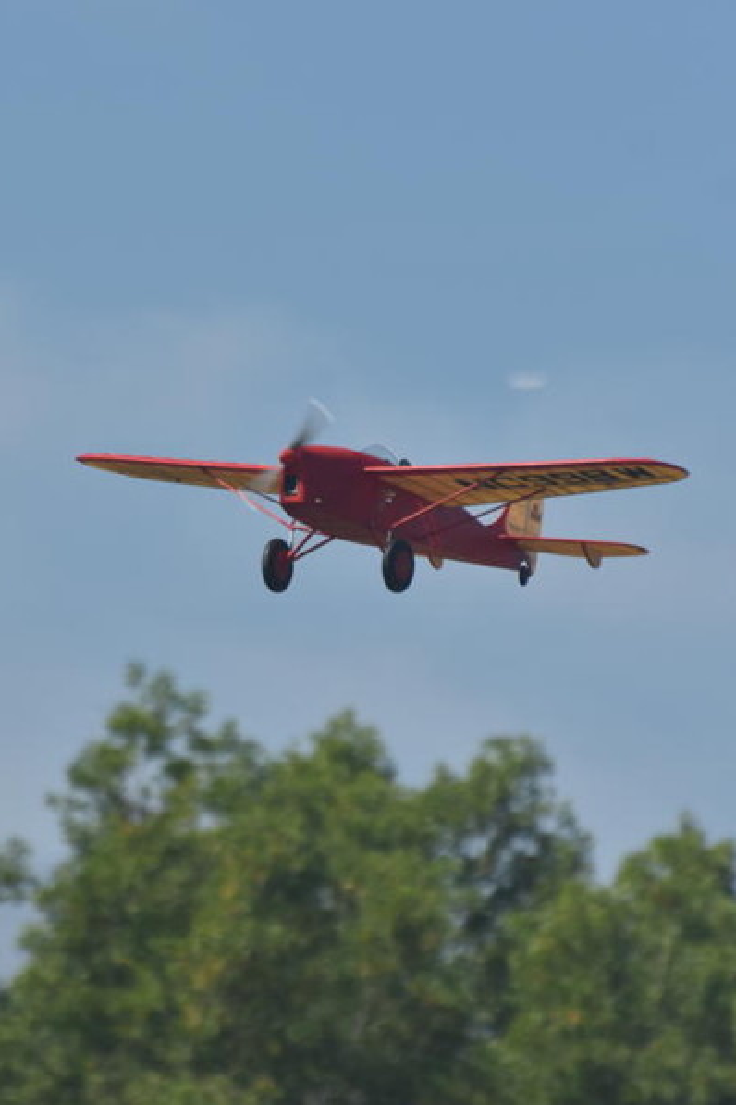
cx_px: 163
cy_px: 552
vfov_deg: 3.0
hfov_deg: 2.0
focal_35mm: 678
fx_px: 20790
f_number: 5.6
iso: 200
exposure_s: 1/1000
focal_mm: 300
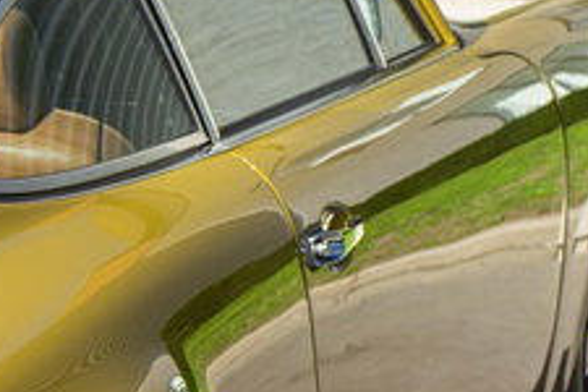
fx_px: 4459
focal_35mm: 273
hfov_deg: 7.3
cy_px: 205
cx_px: -520
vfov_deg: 5.0
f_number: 5.6
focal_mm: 60
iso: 50
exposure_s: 1/80
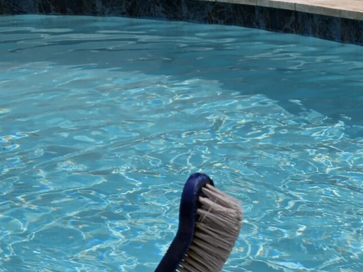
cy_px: 537
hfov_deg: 20.4
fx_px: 965
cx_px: 389
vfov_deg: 13.8
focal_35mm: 92
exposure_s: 1/4199
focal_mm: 5.4
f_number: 1.8
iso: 25
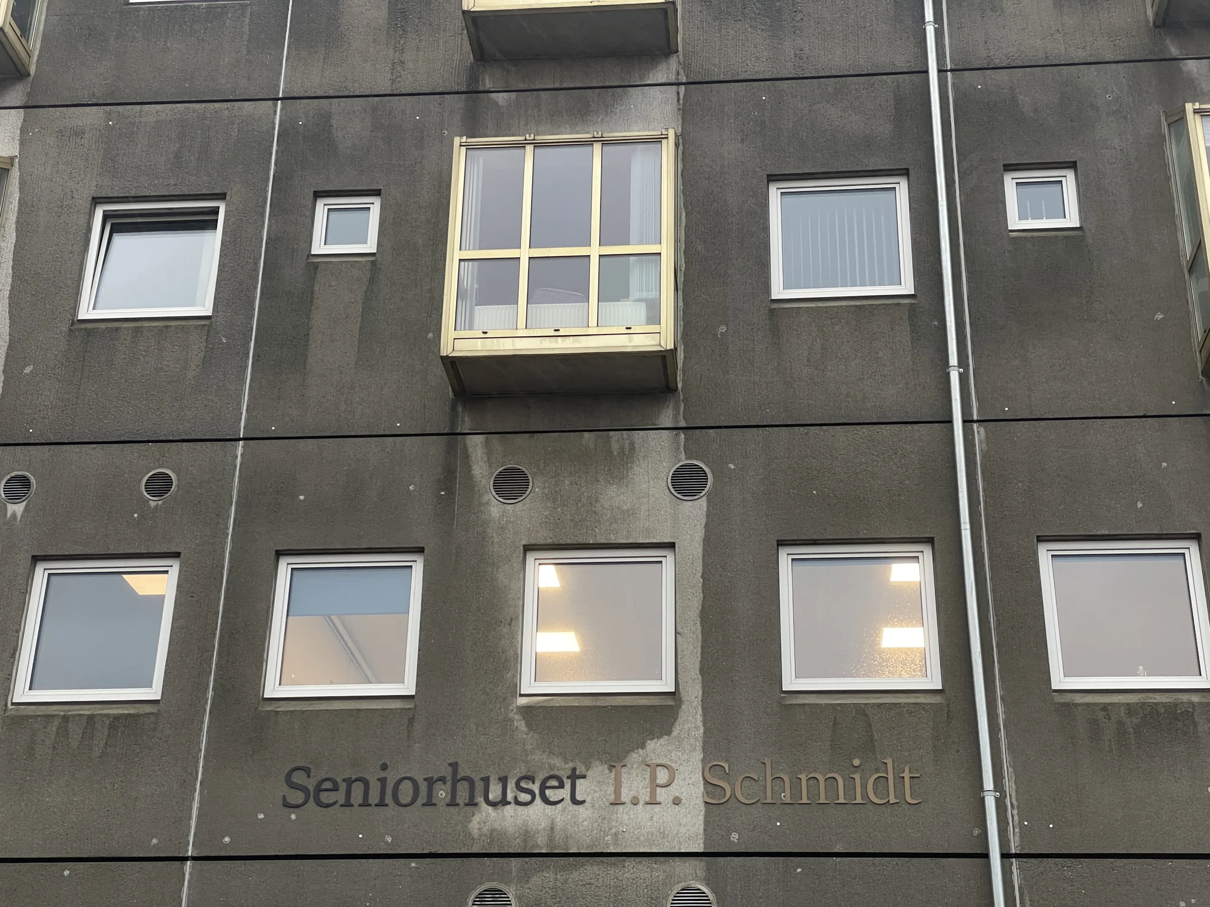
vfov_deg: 28.0
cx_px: 605
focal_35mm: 52
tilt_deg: +25.1
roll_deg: -0.7
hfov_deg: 36.8
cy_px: 454
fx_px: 1818
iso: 125
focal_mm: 6
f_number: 2
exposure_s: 1/99
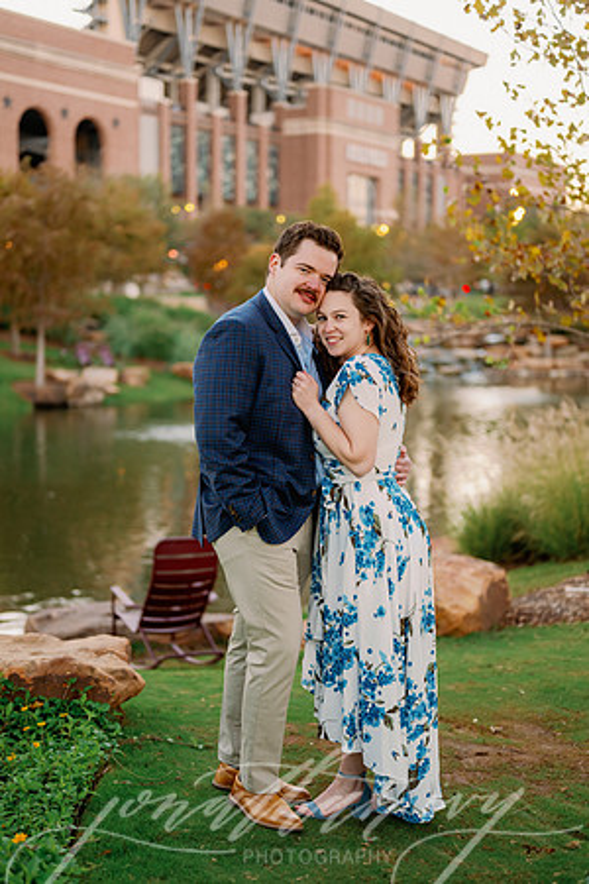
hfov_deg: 27.0
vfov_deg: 39.6
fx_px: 1227
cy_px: 442
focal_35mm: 50
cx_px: 294
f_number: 2
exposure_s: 1/500
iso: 640
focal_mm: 50
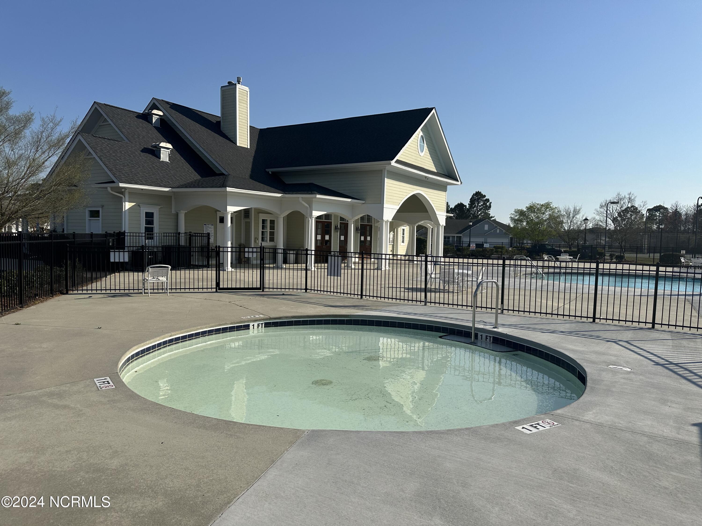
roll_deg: -1.5
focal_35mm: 24
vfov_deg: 56.8
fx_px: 487
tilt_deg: -3.2
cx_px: 351
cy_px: 263
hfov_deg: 71.6
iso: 80
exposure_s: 1/7576
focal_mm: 6.86
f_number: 1.78
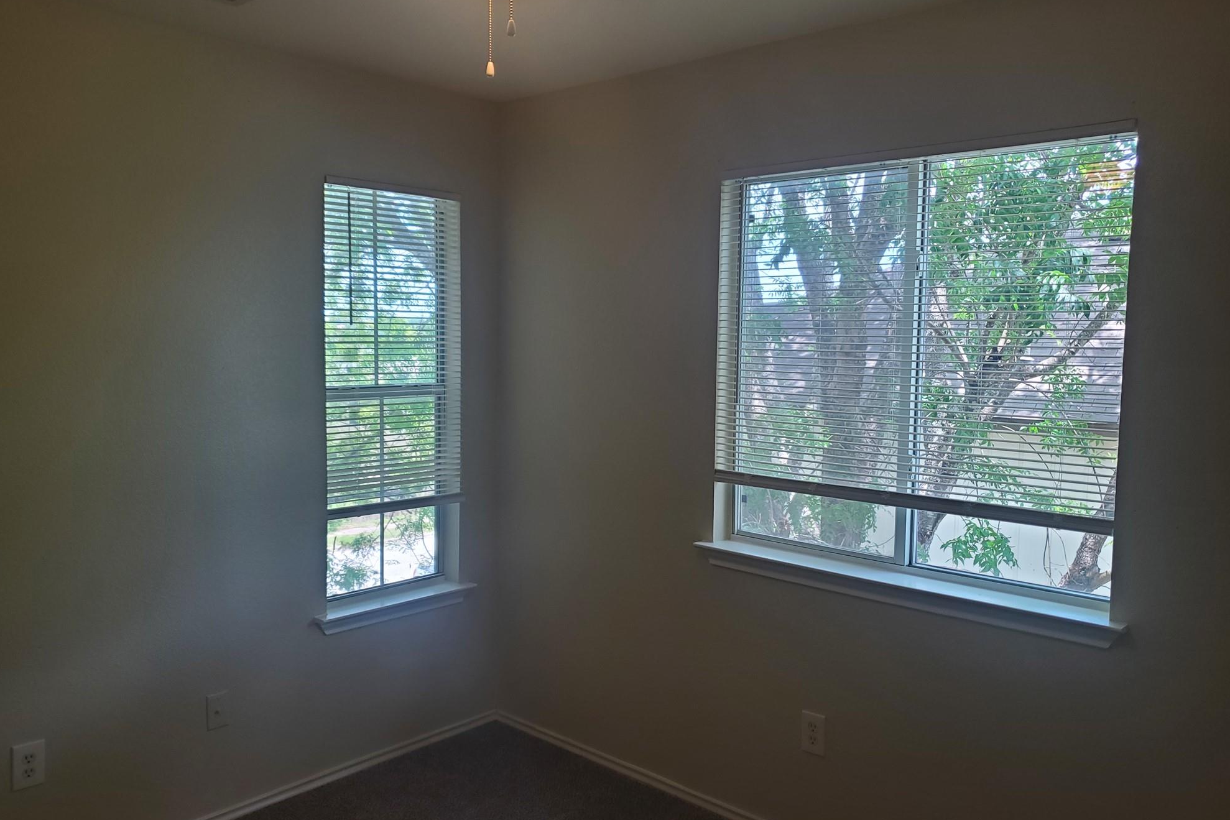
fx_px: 957
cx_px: 629
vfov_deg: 46.4
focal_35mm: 28
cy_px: 420
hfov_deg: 65.5
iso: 64
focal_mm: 4.3
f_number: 1.5
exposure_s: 1/120
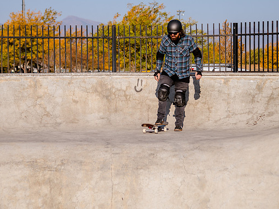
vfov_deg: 12.4
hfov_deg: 16.6
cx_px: 130
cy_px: 63
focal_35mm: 119
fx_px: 959
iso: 320
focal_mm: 78
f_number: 4
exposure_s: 1/2500
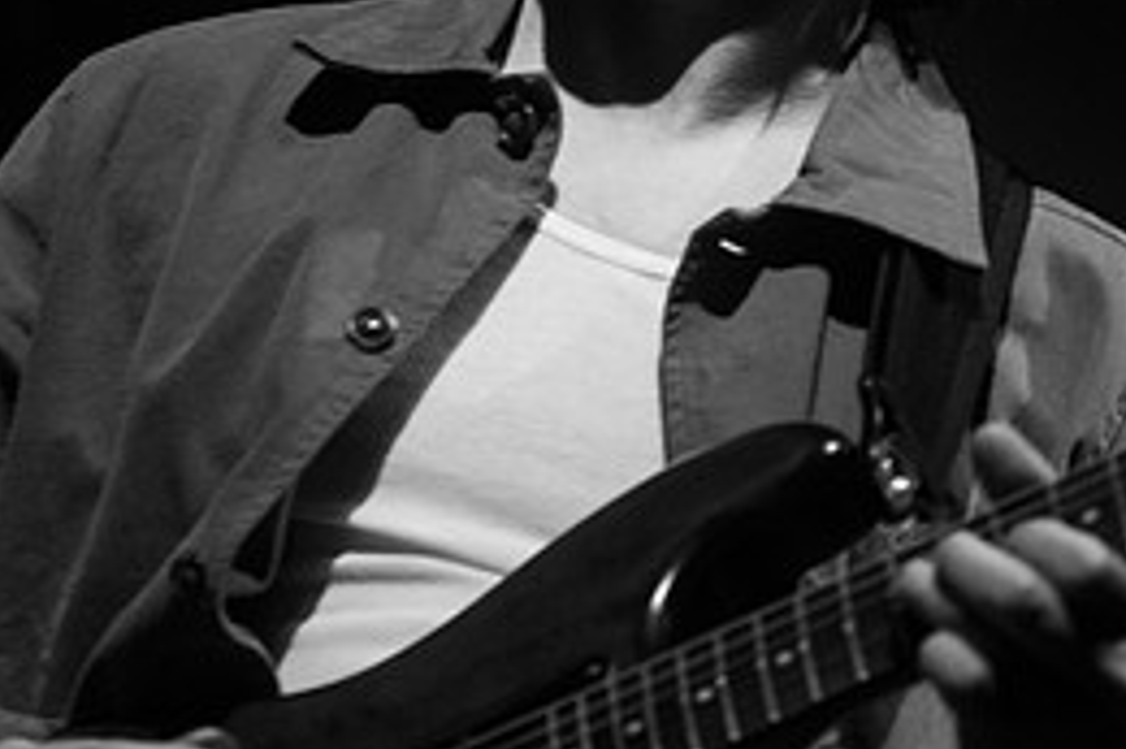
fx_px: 6033
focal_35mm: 193
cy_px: -56
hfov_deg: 10.7
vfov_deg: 7.1
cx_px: 658
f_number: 3.2
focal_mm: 80
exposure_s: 1/200
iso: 2500
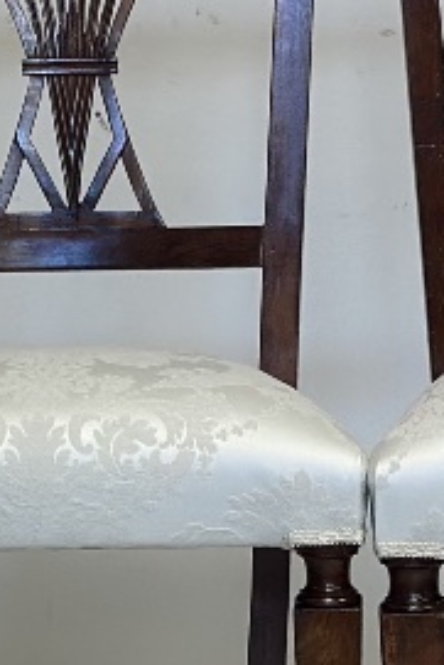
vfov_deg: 9.3
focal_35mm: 221
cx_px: 378
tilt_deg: -9.5
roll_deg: +1.2
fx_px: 4083
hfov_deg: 6.2
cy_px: 555
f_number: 1.78
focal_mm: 6.86
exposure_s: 1/100
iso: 100
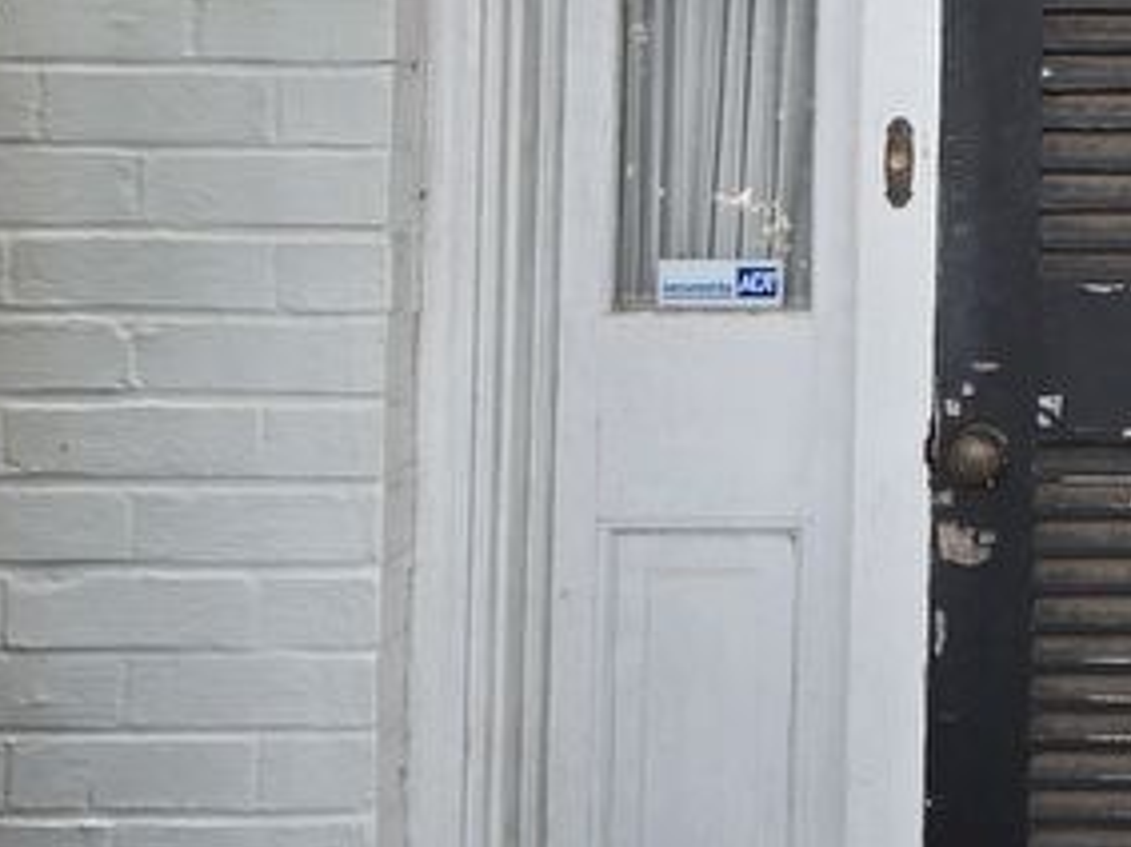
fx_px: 2123
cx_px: 1235
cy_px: -24
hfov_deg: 27.4
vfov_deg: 21.7
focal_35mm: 65
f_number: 1.8
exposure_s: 1/180
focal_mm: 5.4
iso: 64
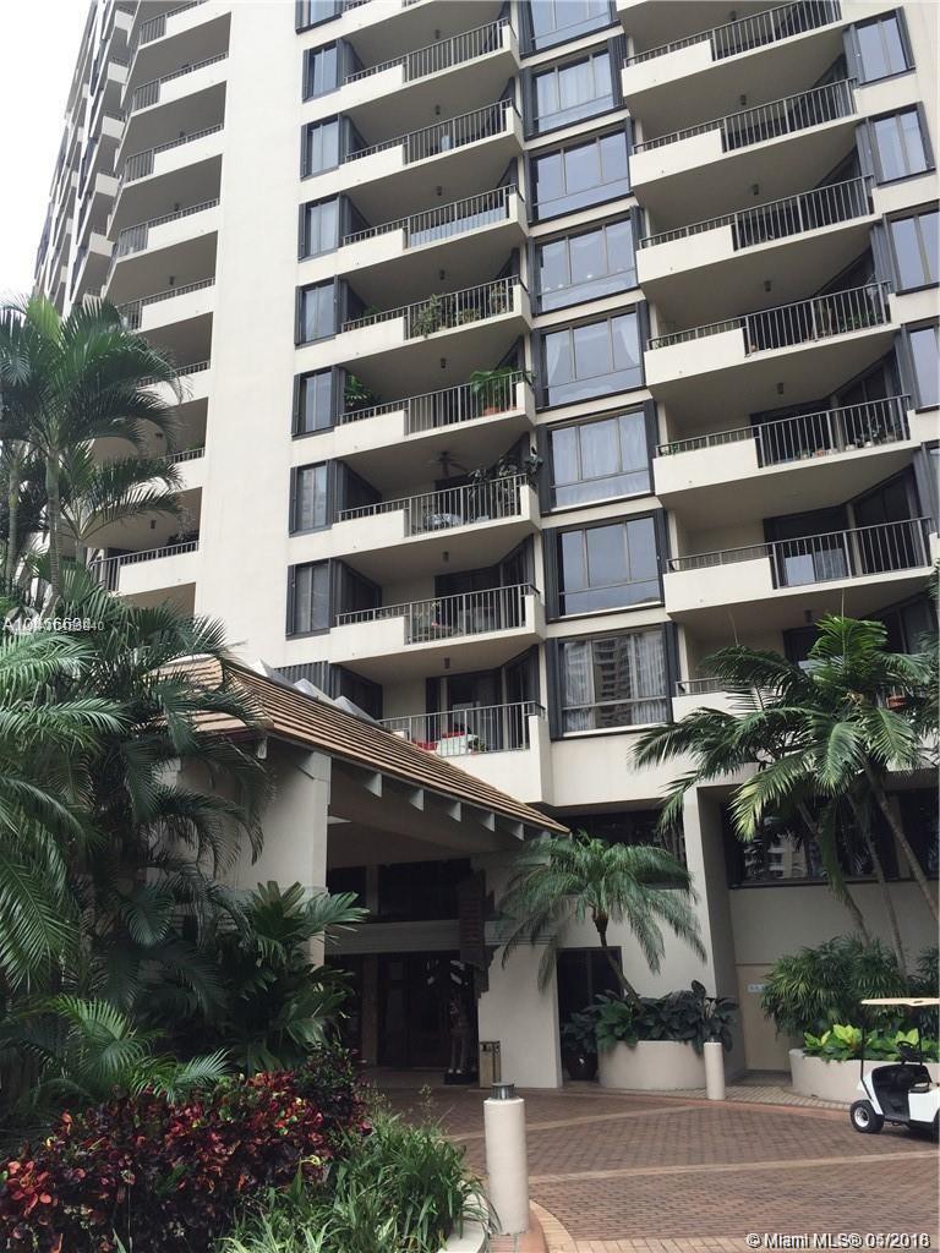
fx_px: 1050
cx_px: 470
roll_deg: +1.3
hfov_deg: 48.2
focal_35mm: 29
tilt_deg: +20.3
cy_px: 626
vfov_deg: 61.7
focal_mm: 4.15
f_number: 2.2
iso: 32
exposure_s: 1/377
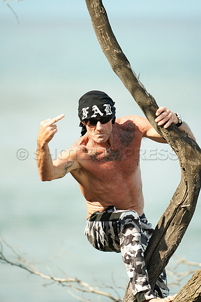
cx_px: 100
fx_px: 3350
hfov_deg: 3.4
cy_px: 151
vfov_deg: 5.2
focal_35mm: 400
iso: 640
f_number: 2.8
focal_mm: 400
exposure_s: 1/1250
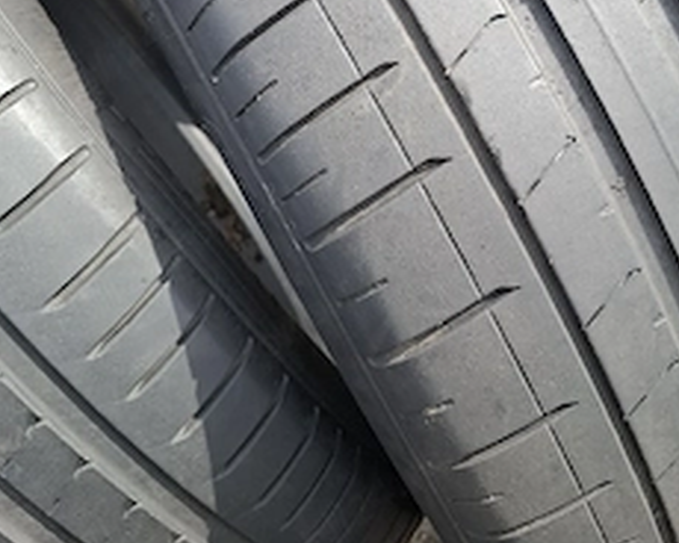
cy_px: 94
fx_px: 784
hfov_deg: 46.6
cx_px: 407
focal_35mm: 39
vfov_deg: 36.7
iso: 50
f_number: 1.8
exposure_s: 1/286
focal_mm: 5.54
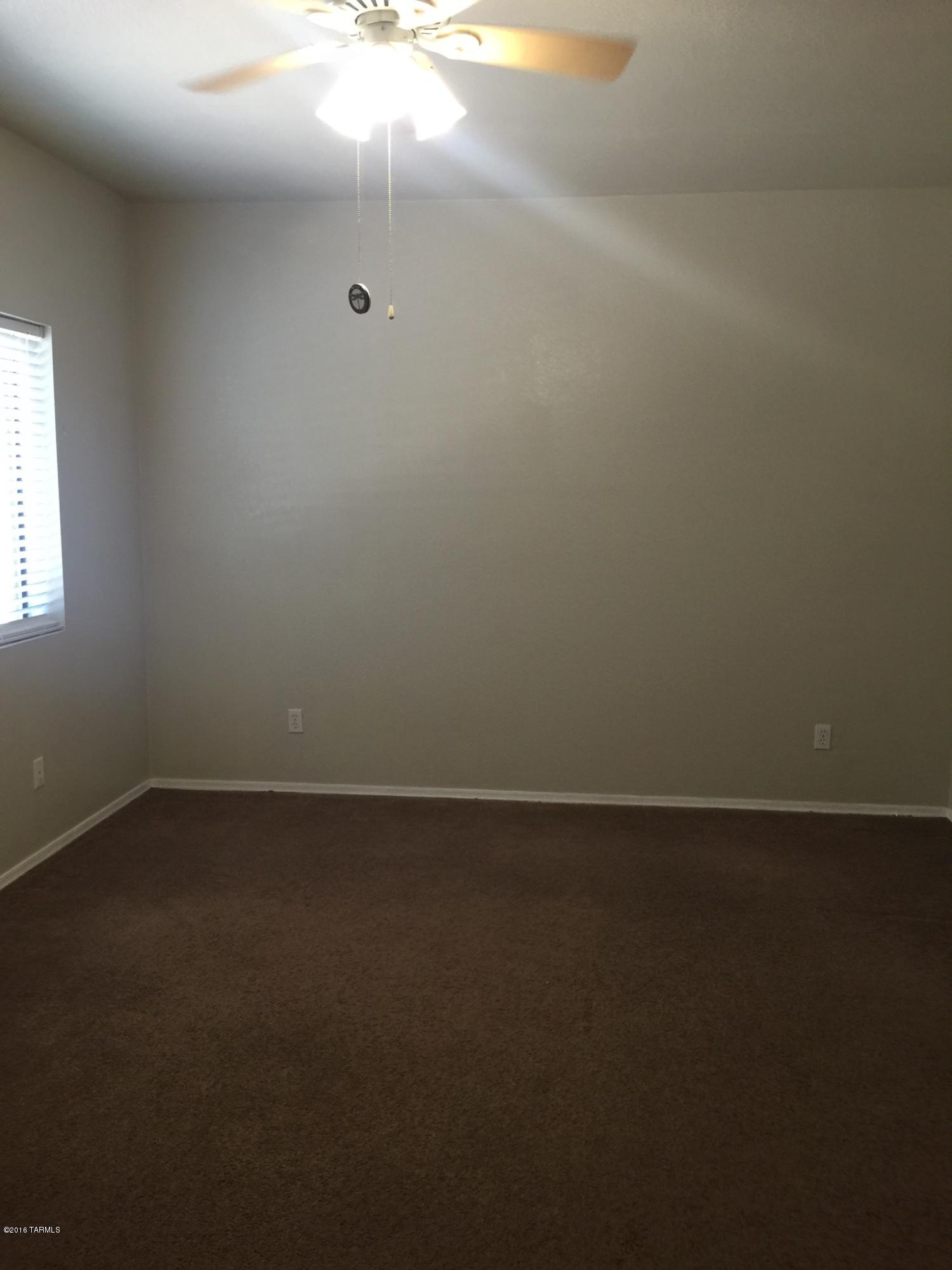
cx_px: 476
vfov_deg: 61.7
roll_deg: -0.8
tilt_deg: -7.6
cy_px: 635
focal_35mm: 29
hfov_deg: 48.2
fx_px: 1063
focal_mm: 4.15
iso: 50
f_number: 2.2
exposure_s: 1/15
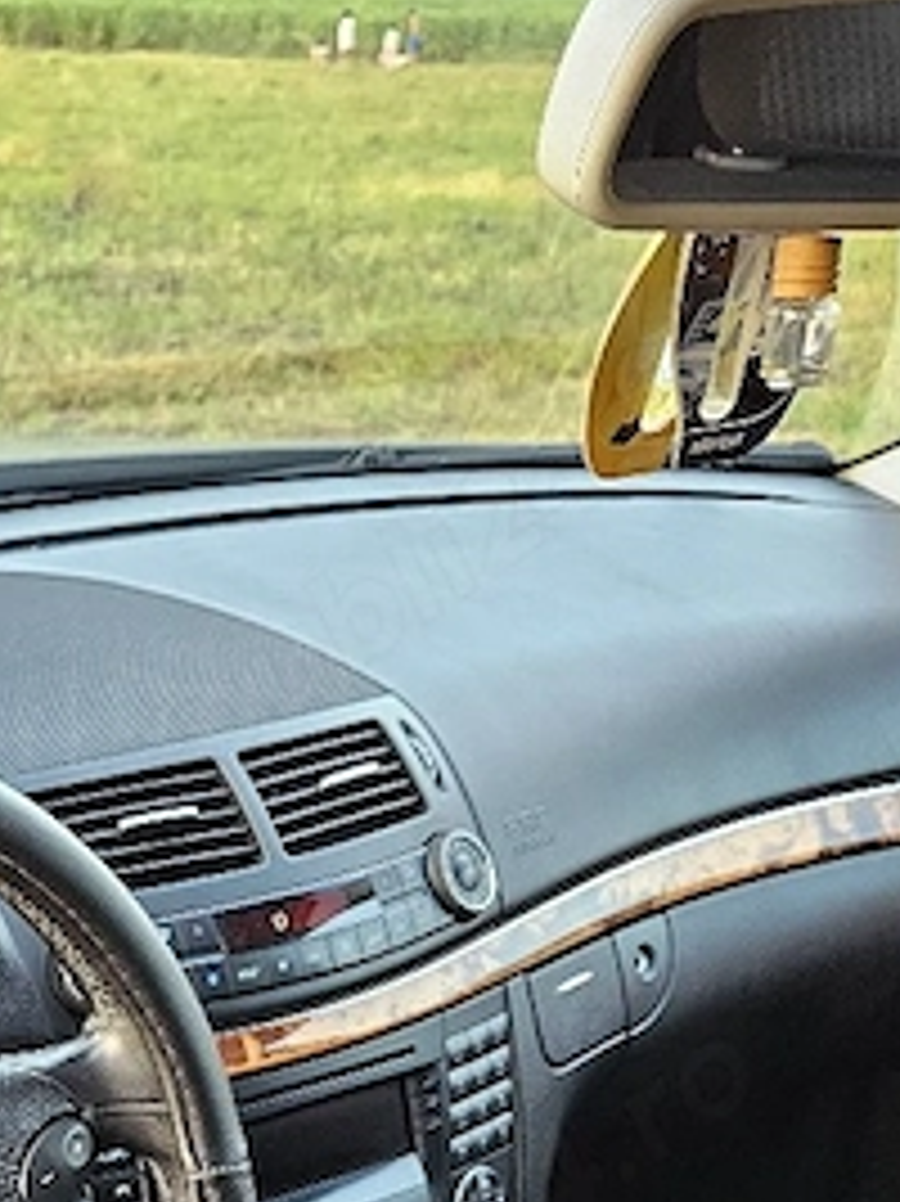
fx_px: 2394
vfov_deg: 25.8
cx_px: -58
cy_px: 1360
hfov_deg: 20.4
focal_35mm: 69
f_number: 1.8
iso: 250
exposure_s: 1/101
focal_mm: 5.4
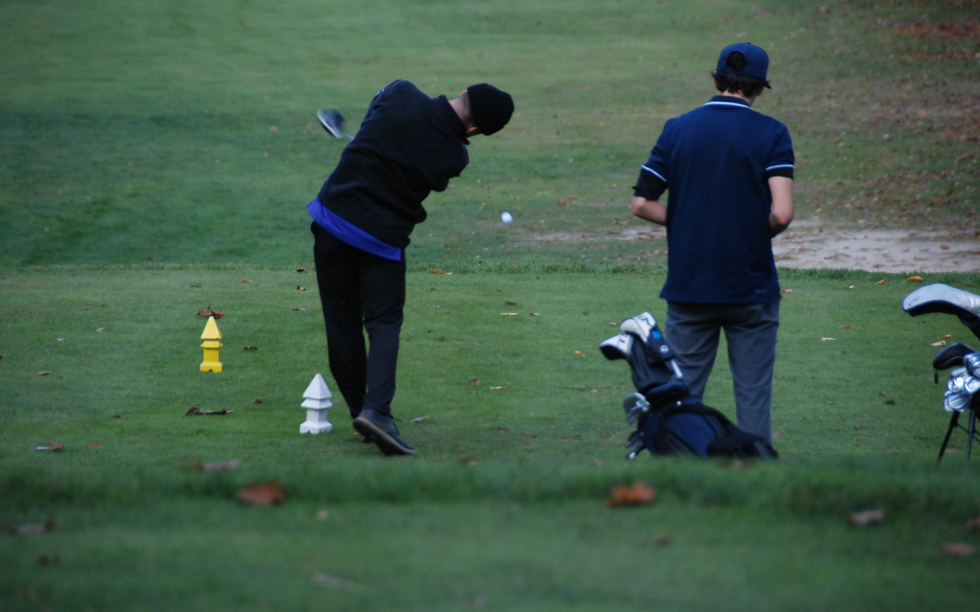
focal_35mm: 307
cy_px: 305
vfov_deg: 4.3
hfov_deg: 6.8
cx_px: 491
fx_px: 8199
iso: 800
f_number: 5.6
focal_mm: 200
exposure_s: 1/800
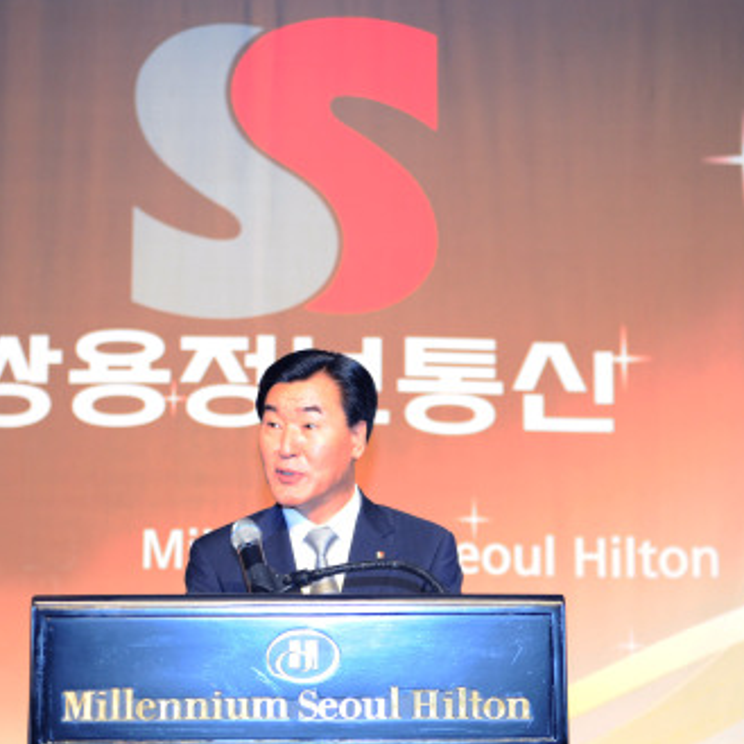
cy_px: 371
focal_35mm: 62
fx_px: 1508
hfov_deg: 27.7
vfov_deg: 27.7
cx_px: 294
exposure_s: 1/80
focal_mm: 48
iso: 1600
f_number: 2.8
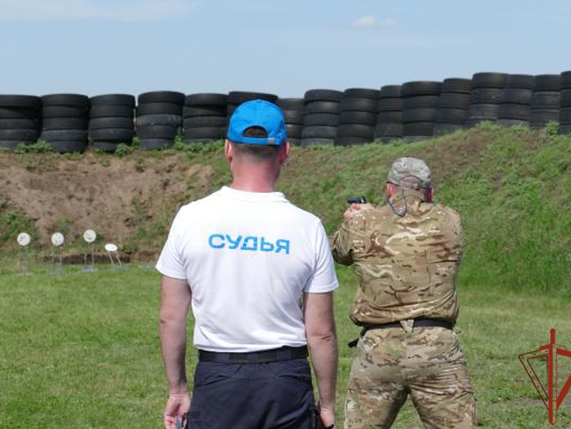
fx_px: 1452
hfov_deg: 22.3
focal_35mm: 88
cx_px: 283
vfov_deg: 16.8
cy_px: 214
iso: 125
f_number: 4
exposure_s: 1/1600
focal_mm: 29.59
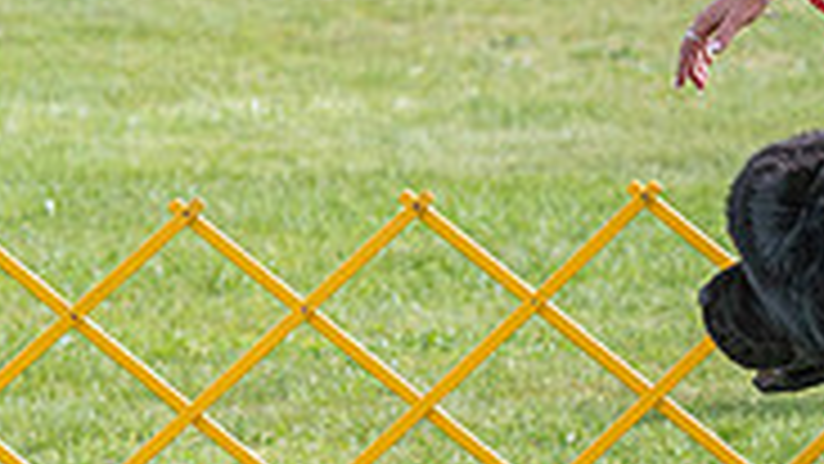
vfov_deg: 2.1
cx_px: 1073
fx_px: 12587
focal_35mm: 576
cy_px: 93
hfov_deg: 3.7
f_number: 5.6
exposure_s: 1/1250
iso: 400
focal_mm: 138
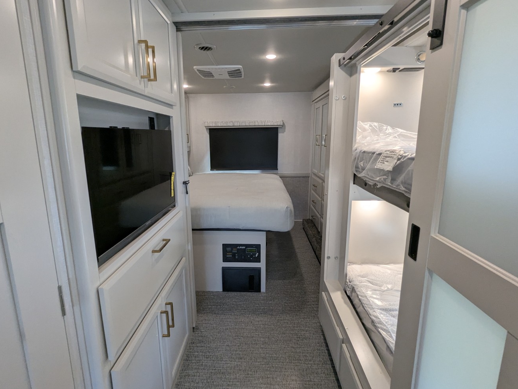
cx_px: 248
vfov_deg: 74.8
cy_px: 188
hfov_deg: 90.9
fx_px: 255
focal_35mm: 17
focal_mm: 2.35
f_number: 2.2
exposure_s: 1/104
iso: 150
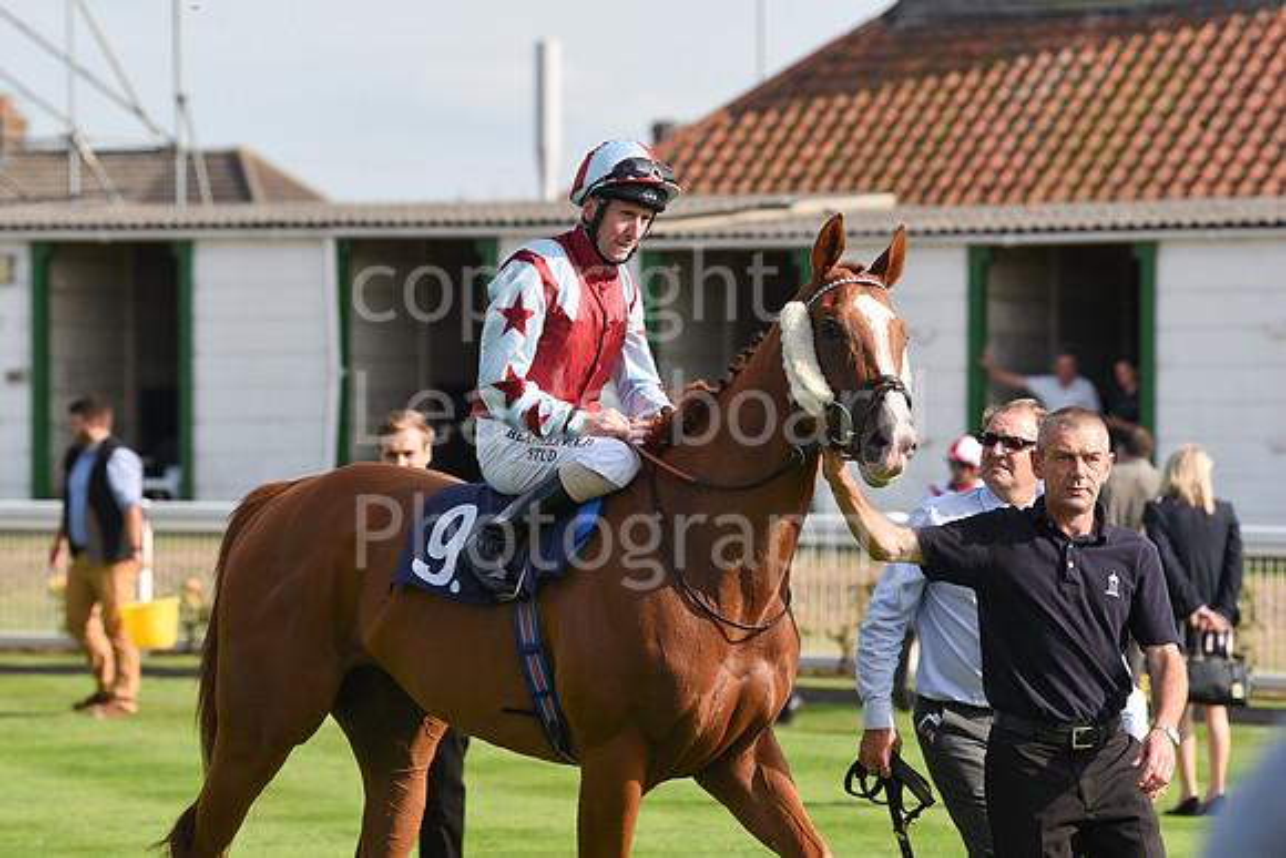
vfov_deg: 7.2
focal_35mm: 190
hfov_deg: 10.8
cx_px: 643
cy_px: 429
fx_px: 6788
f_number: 5.6
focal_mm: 190
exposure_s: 1/1600
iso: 400
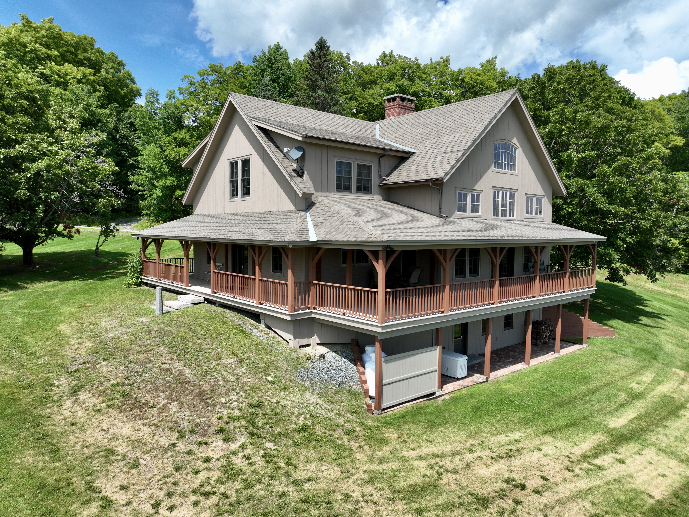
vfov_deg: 56.8
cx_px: 344
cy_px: 258
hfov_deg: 71.6
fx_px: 478
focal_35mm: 24
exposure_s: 1/2000
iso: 100
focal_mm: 12.29
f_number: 2.8
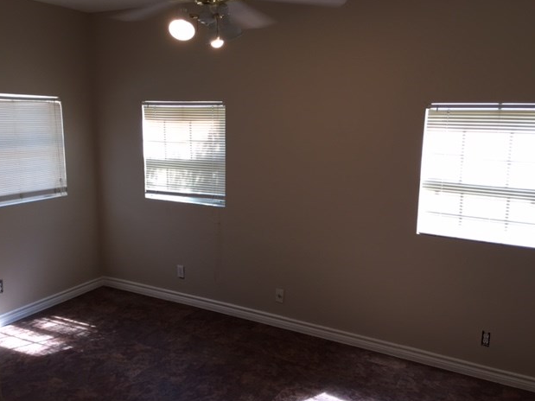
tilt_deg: -10.7
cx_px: 269
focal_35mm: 30
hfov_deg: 60.0
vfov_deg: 46.8
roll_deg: -1.6
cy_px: 202
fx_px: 464
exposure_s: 1/60
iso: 40
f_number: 2.2
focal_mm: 4.15
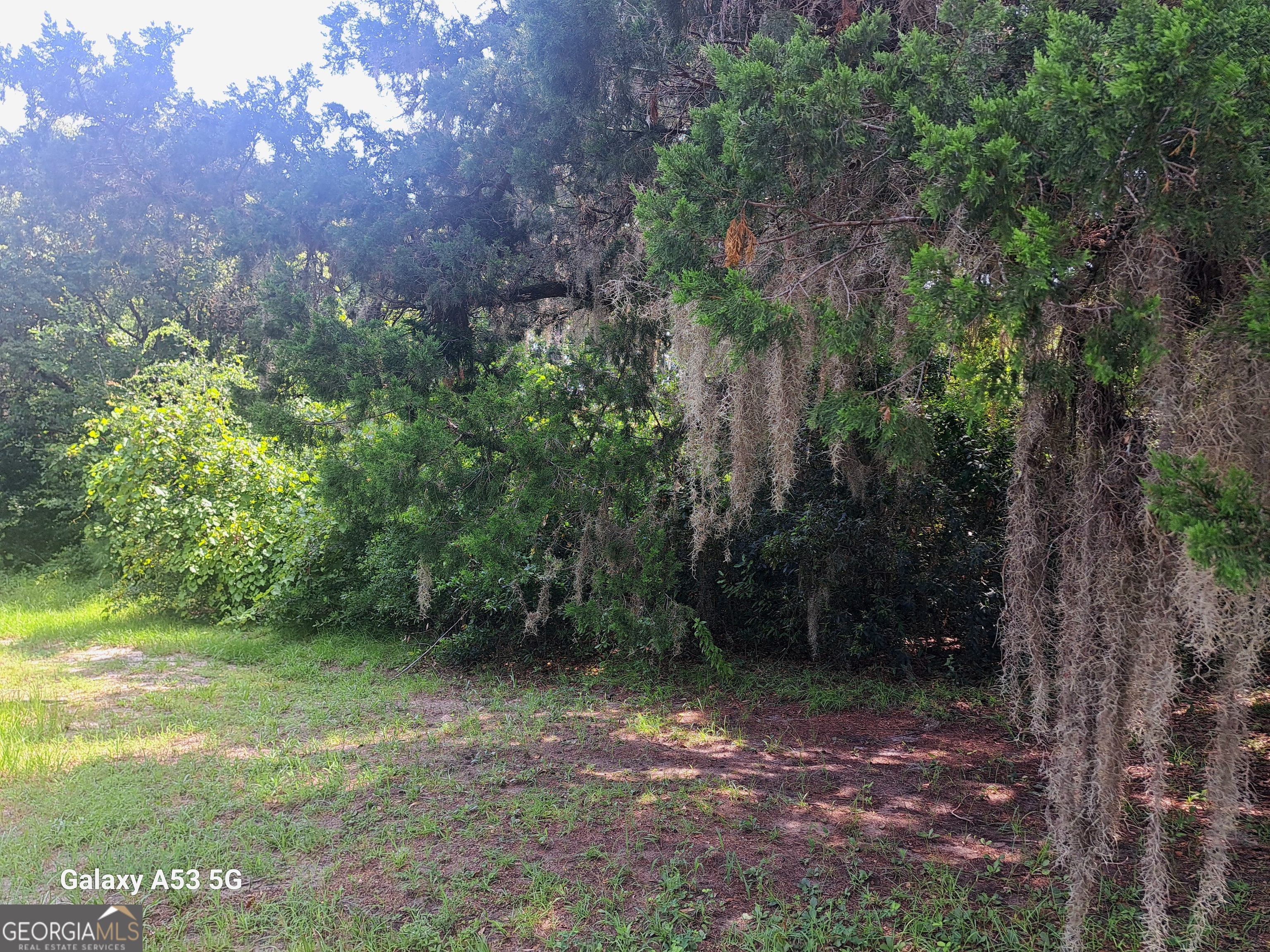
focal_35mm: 24
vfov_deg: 56.8
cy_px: 476
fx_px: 881
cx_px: 635
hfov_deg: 71.6
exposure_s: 1/120
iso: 50
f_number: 1.8
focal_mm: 5.23
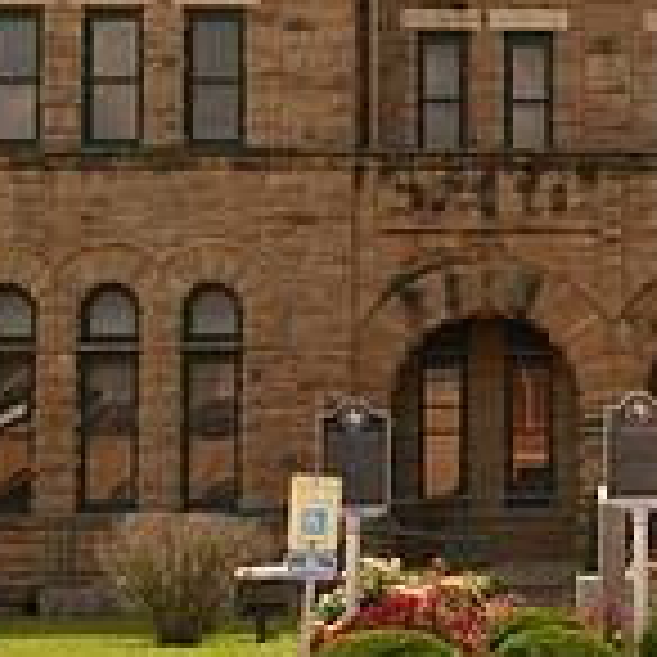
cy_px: 38
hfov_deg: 10.6
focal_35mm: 162
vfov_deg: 10.7
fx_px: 3479
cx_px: 810
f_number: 13
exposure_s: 1/125
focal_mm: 32
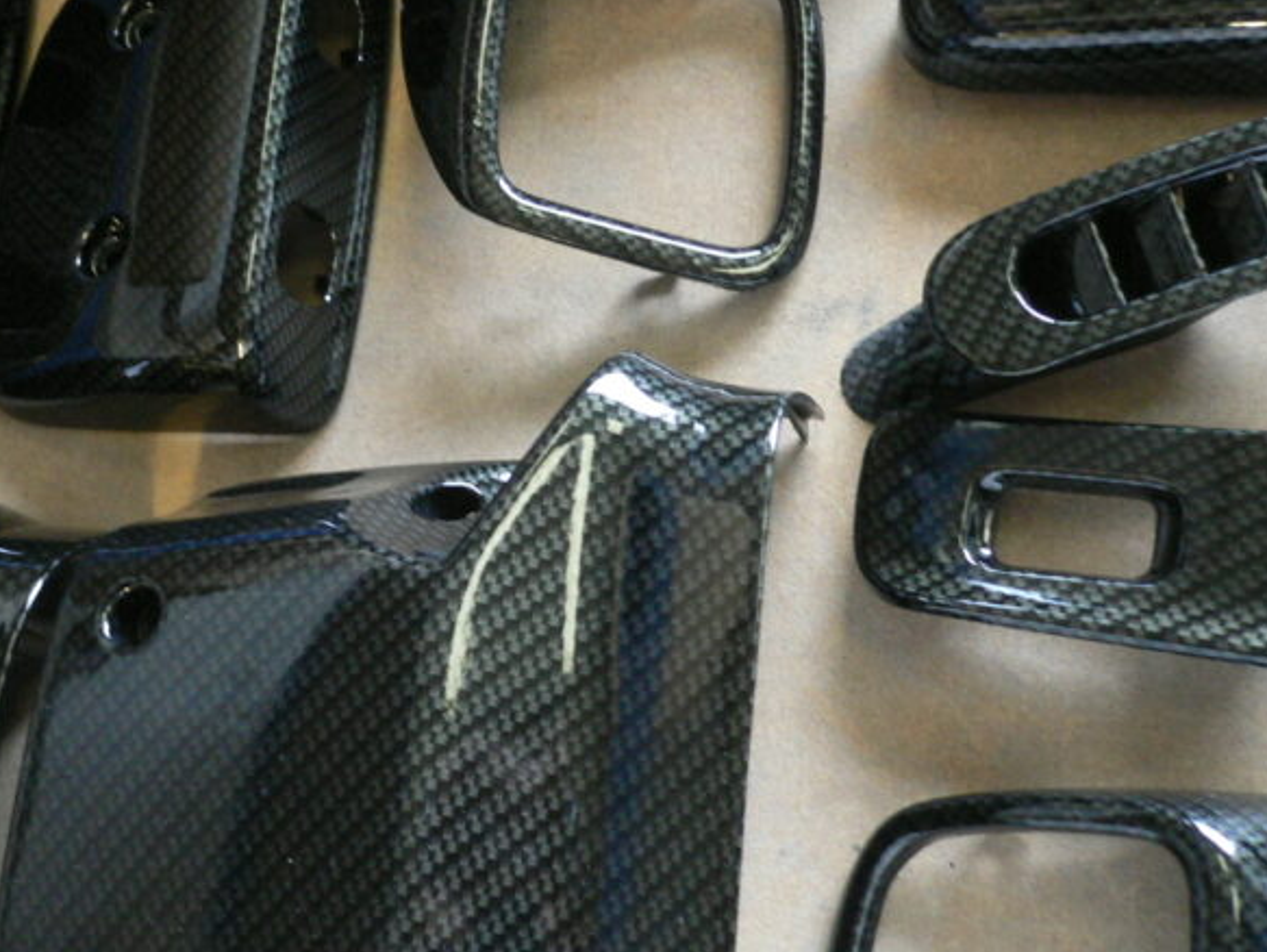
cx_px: 480
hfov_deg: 39.4
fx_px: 1758
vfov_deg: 30.3
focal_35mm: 48
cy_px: 404
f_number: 2.8
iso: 200
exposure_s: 1/8
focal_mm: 5.8
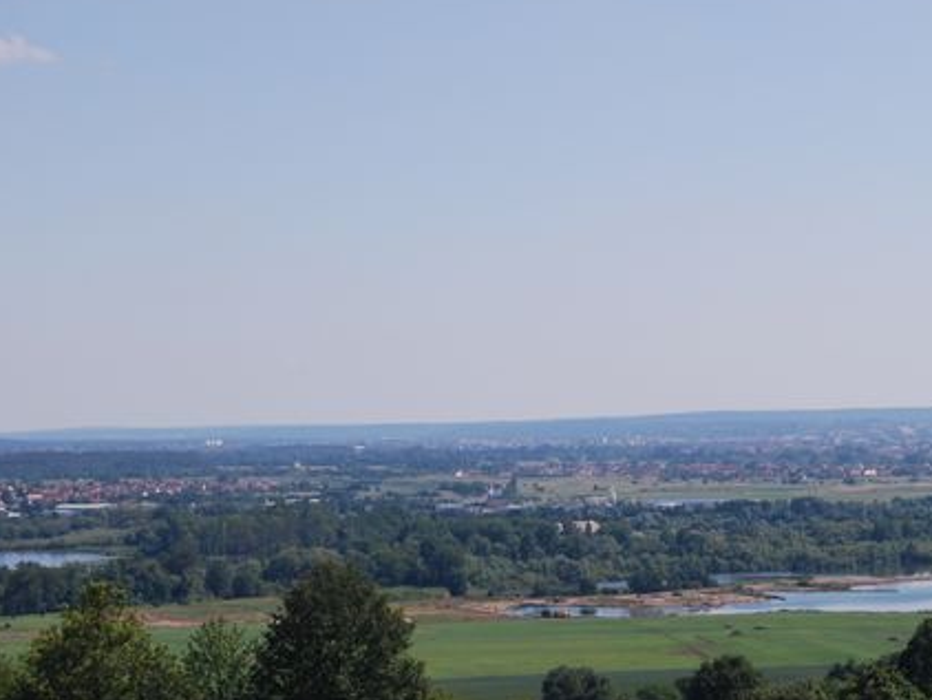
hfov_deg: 17.4
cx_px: 656
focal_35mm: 113
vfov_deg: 13.2
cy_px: 411
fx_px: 3036
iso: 200
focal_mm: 55
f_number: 9
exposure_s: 1/125
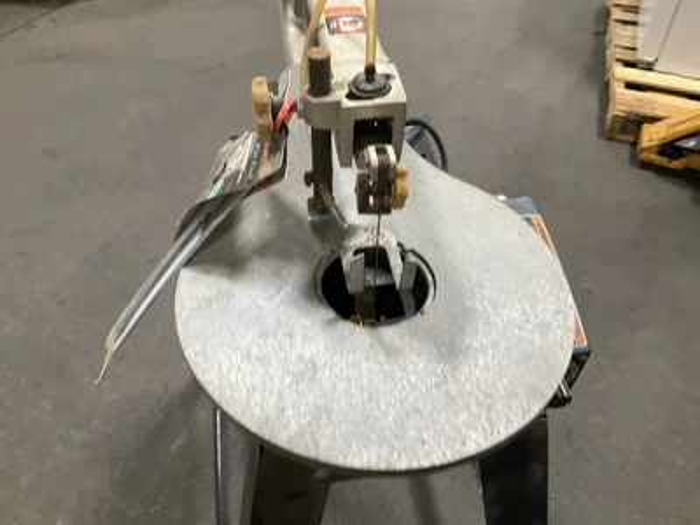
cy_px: 262
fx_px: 586
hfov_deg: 61.7
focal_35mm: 29
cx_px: 350
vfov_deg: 48.2
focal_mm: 3
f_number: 1.8
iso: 200
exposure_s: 1/40
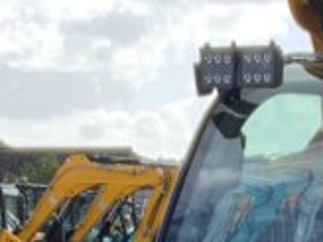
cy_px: 557
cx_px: 268
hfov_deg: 10.9
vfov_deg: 7.7
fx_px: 1689
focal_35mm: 181
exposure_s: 1/545
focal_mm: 3
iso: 16
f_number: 1.8
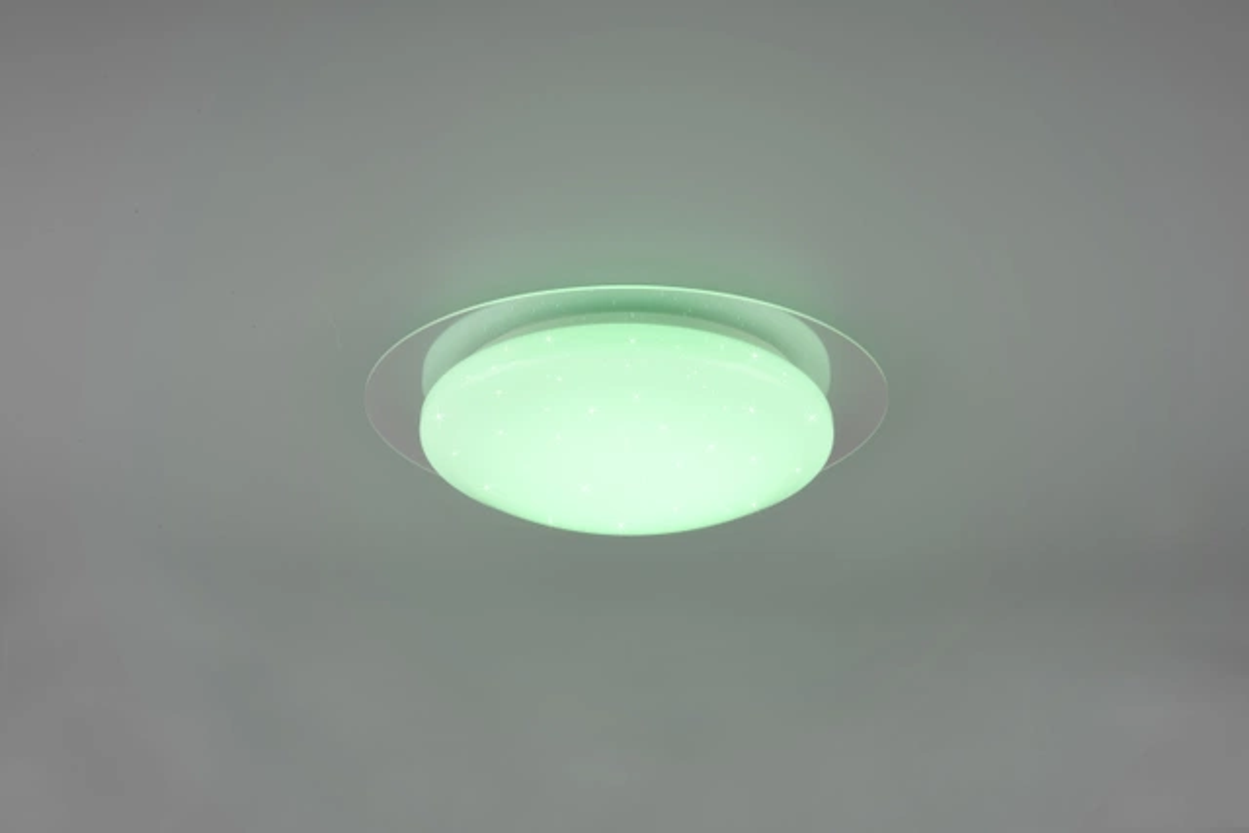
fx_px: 2256
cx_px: 624
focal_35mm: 65
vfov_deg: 20.9
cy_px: 416
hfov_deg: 31.0
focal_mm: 65
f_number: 22
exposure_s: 1/2.5
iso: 100
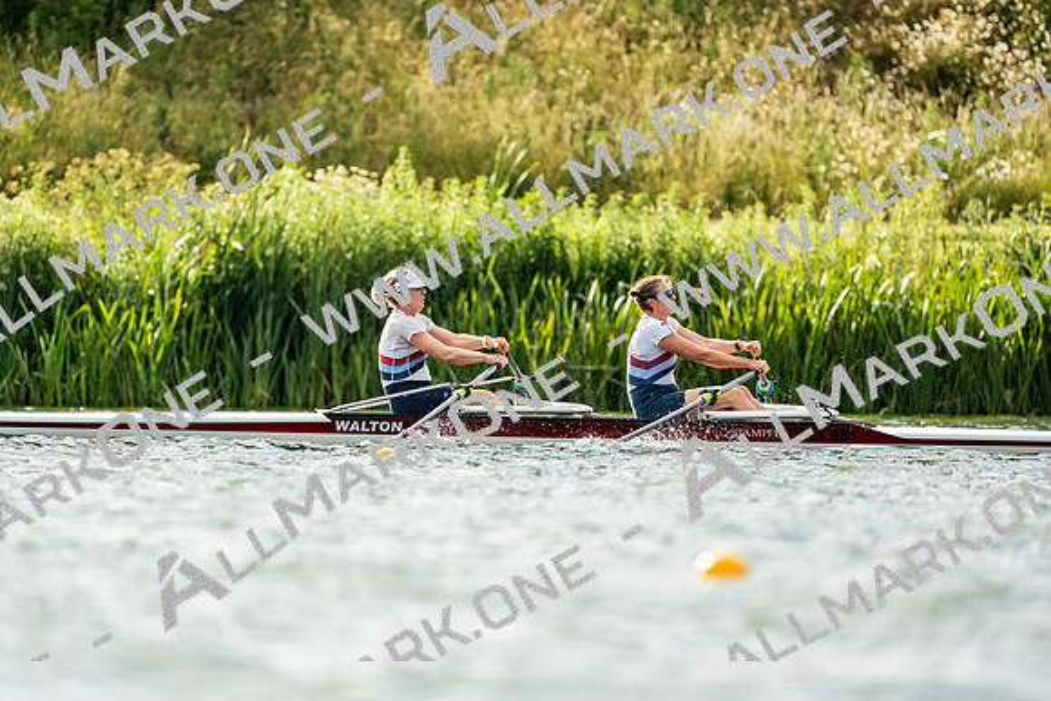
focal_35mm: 600
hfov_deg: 3.4
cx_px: 526
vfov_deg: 2.3
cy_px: 350
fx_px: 17520
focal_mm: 600
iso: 400
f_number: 6.3
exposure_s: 1/2000
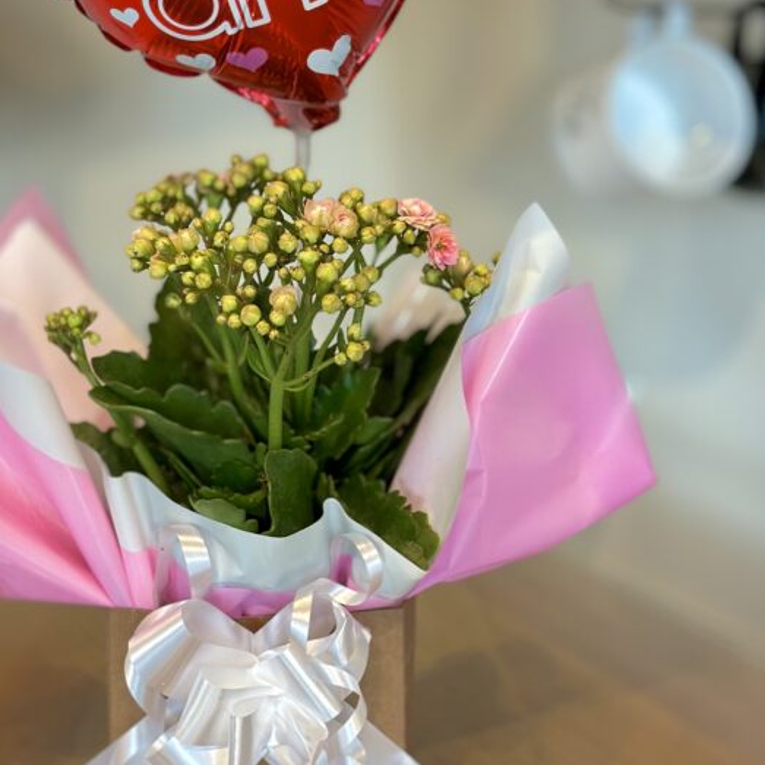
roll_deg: -1.4
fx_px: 2075
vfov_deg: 20.8
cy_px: 262
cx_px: 281
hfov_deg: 20.8
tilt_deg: -11.7
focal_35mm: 83
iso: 80
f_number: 1.78
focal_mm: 6.86
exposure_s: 1/120
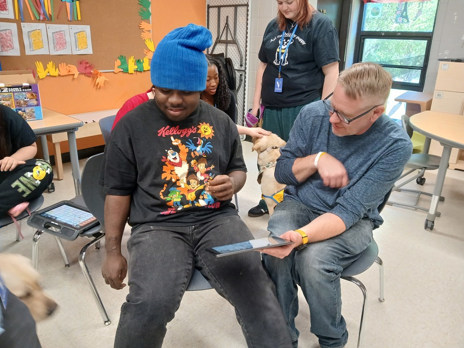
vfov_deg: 53.1
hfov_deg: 67.3
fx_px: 349
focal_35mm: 26
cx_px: 232
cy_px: 174
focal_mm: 3.98
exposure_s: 1/40
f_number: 1.8
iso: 250
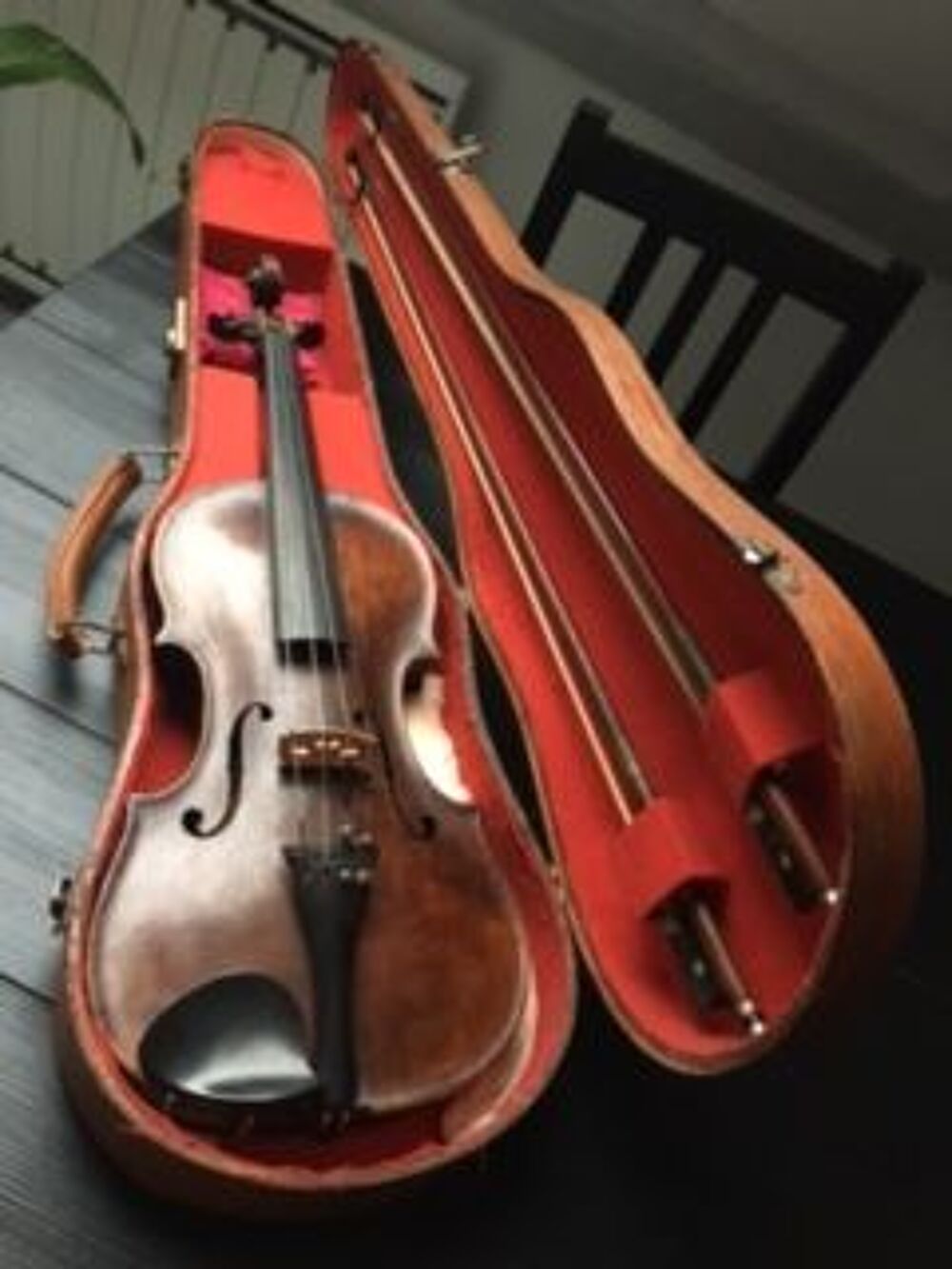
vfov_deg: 61.7
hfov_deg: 48.2
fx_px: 1063
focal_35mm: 29
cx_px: 476
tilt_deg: -47.2
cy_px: 634
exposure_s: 1/17
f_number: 2.2
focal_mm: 4.15
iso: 250
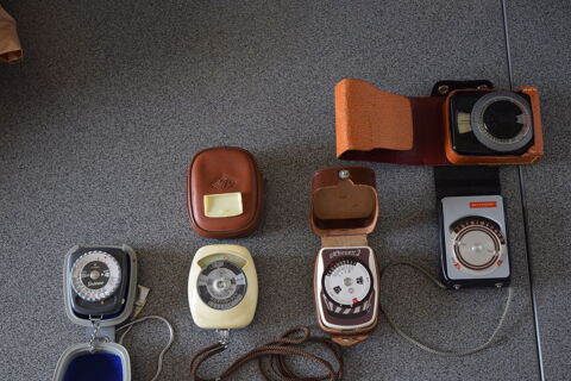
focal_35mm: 69
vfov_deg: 19.7
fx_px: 1094
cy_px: 190
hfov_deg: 29.2
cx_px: 286
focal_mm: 46
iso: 800
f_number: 4.5
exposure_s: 1/60
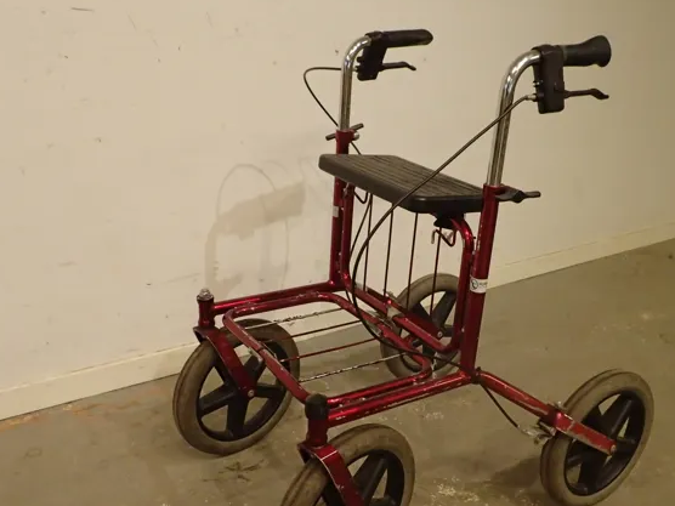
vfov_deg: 39.5
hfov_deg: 50.7
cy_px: 299
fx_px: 702
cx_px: 432
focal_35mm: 36
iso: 500
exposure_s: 1/60
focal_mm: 4.5
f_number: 2.8
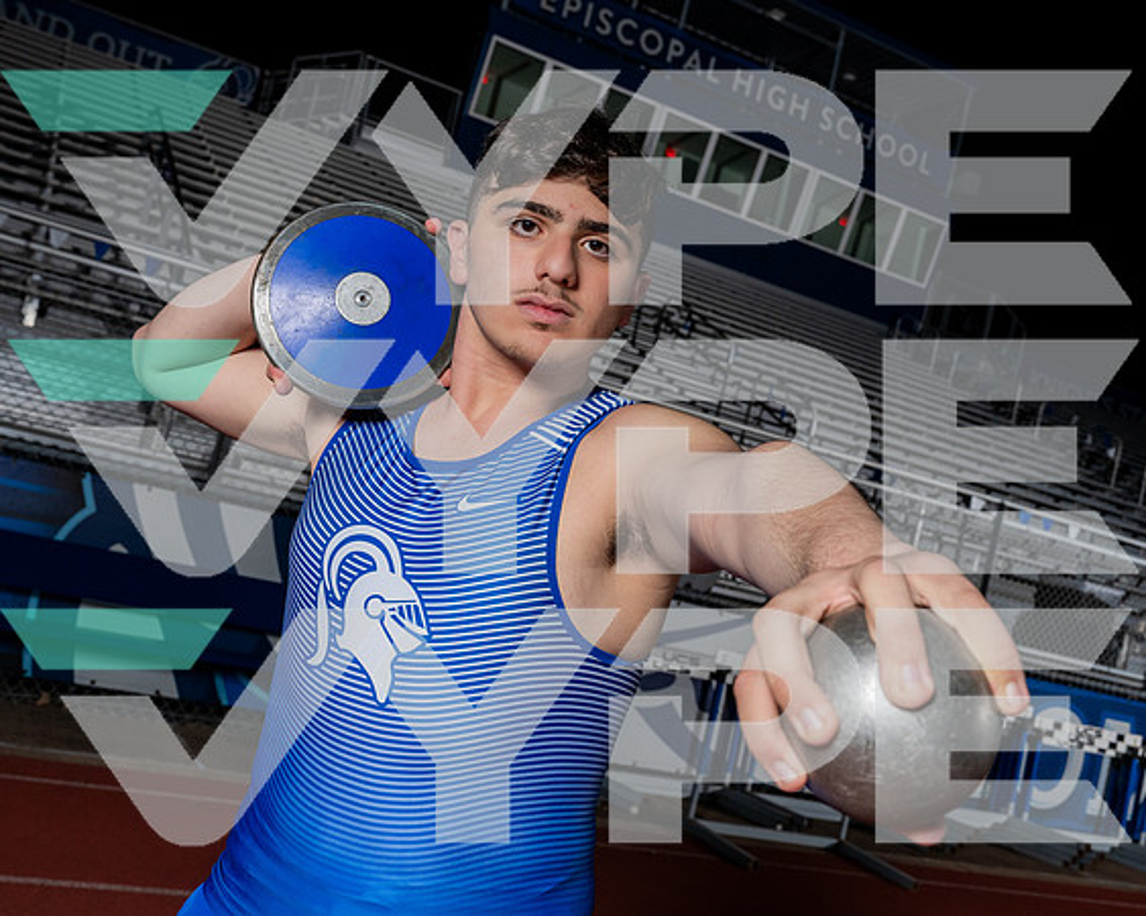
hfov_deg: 47.5
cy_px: 457
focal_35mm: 38
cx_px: 600
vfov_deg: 38.8
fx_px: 1302
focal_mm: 31
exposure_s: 1/250
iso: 1250
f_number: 7.1
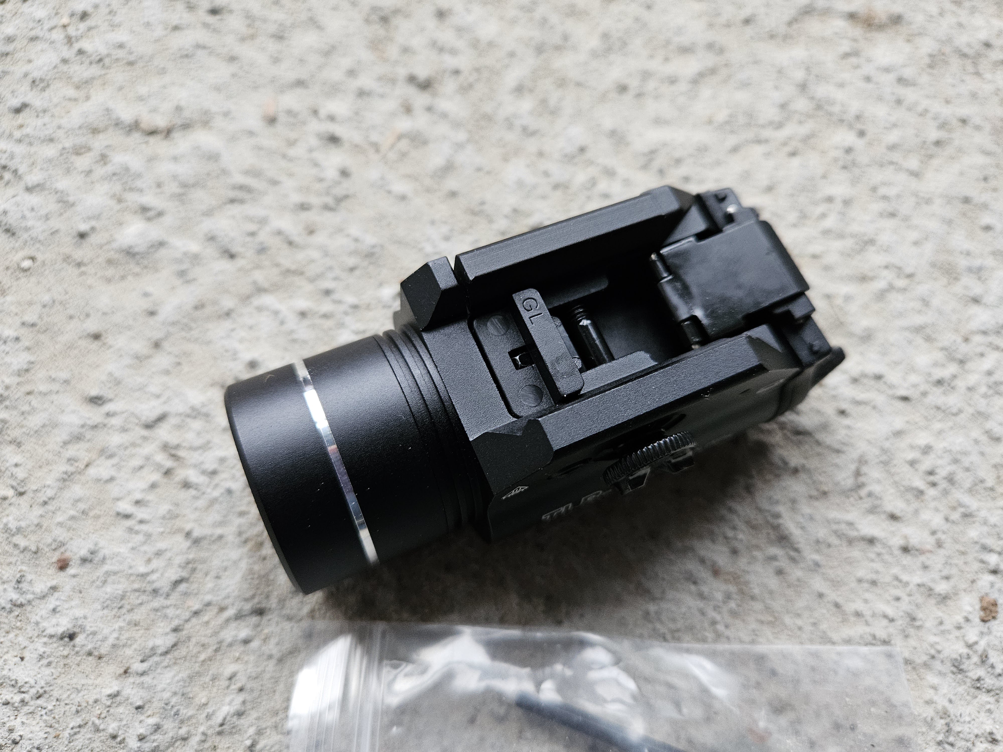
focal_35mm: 23
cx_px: 502
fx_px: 666
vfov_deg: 58.9
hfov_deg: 73.9
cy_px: 376
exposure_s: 1/50
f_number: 1.8
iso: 800
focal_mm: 5.4
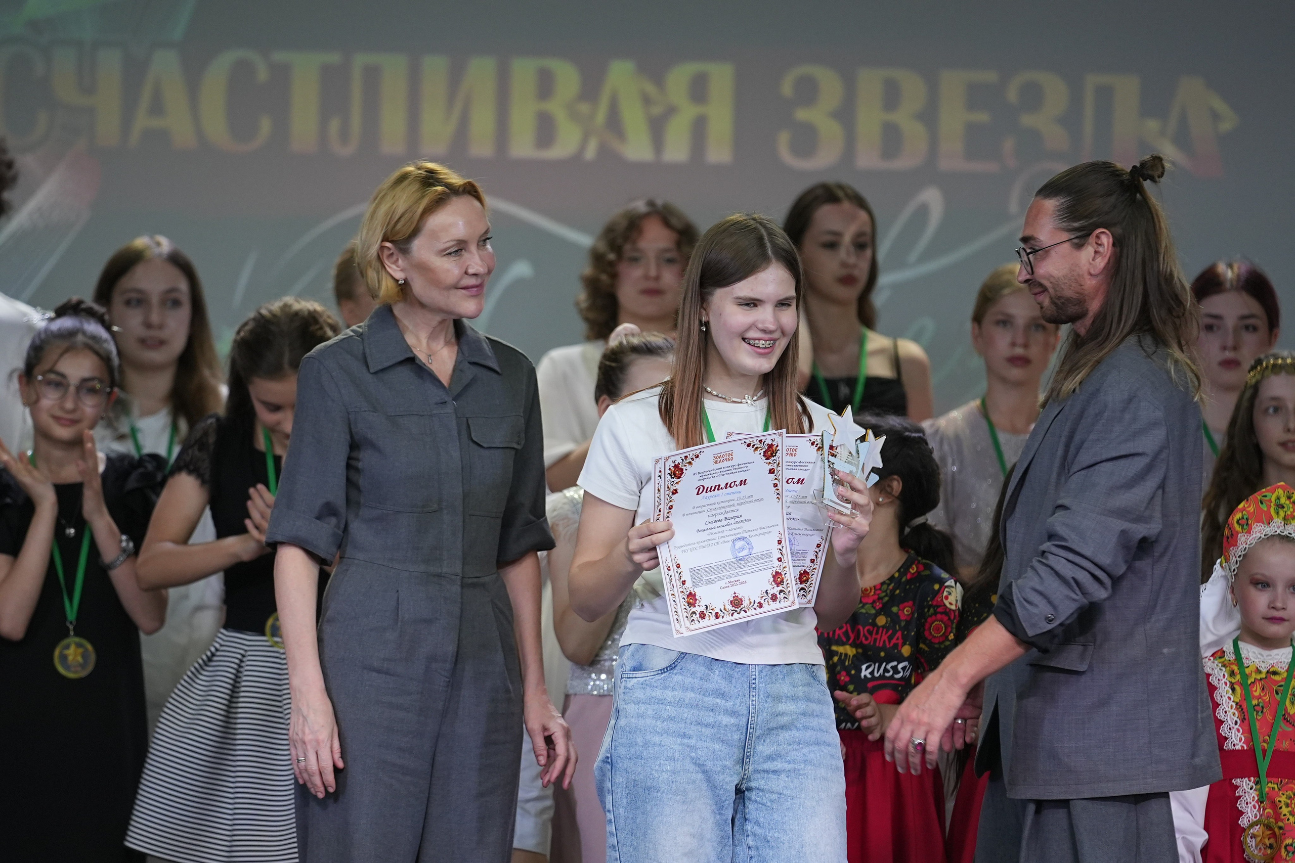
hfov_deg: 7.1
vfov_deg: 4.7
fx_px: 10468
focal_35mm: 291
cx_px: 648
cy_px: 432
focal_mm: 194
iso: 1000
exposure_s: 1/250
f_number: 2.8
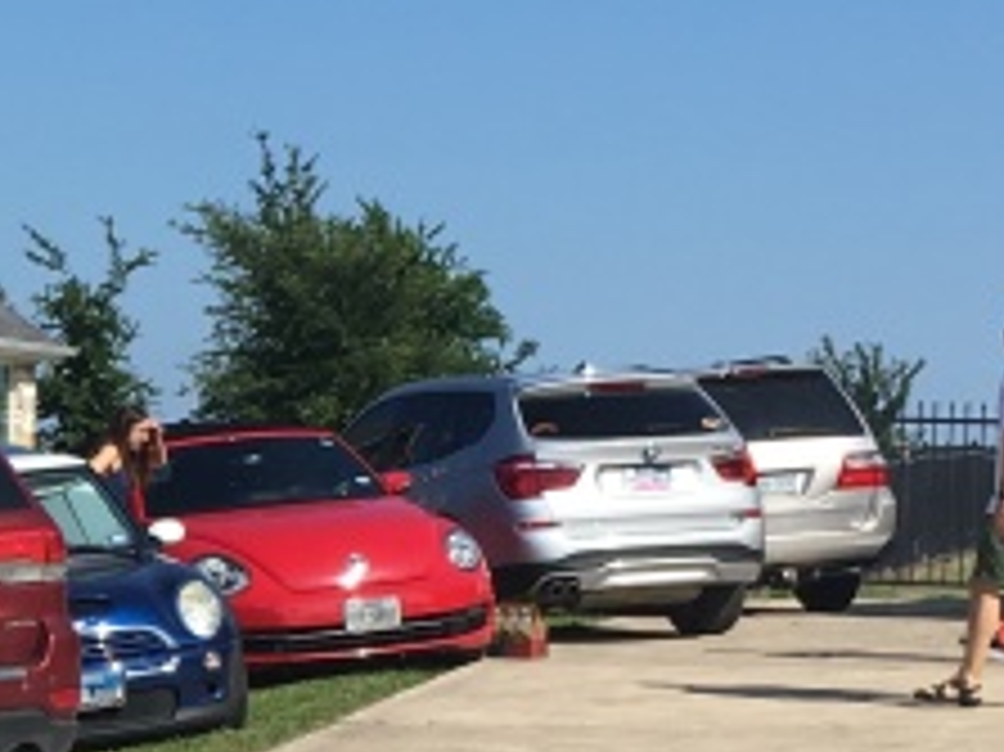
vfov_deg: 11.0
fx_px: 3855
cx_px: -315
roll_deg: +0.2
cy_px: 851
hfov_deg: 14.2
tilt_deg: -5.3
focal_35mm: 133
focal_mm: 4.15
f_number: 2.2
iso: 25
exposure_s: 1/1923
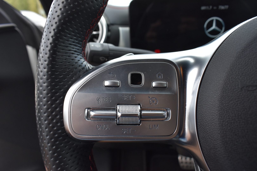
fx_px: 193
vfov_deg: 47.9
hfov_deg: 67.4
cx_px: 128
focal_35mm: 27
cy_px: 86
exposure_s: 1/250
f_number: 8
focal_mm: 18
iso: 400
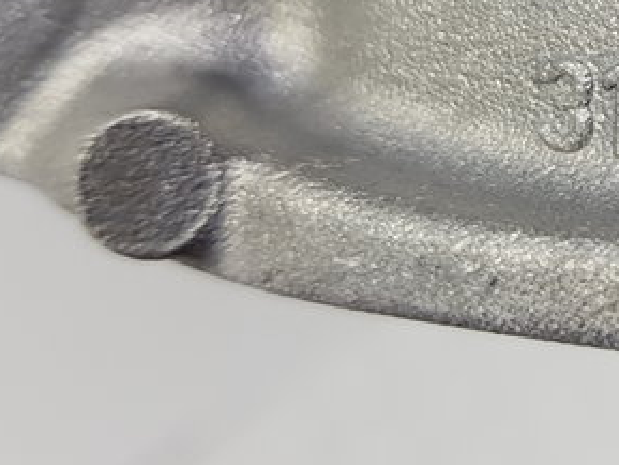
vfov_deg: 15.7
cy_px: -9
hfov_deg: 18.9
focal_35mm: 92
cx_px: 912
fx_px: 1646
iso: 64
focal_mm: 4.2
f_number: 1.7
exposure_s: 1/100
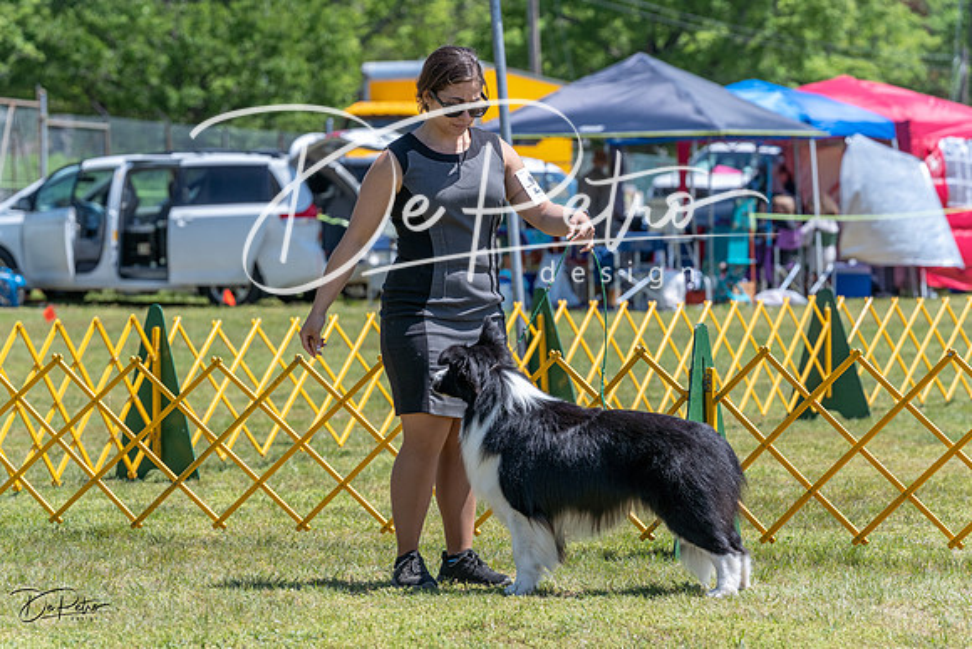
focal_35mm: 174
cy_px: 324
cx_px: 486
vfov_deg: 7.9
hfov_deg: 11.8
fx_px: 4699
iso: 800
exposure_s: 1/1600
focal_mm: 174
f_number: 7.1
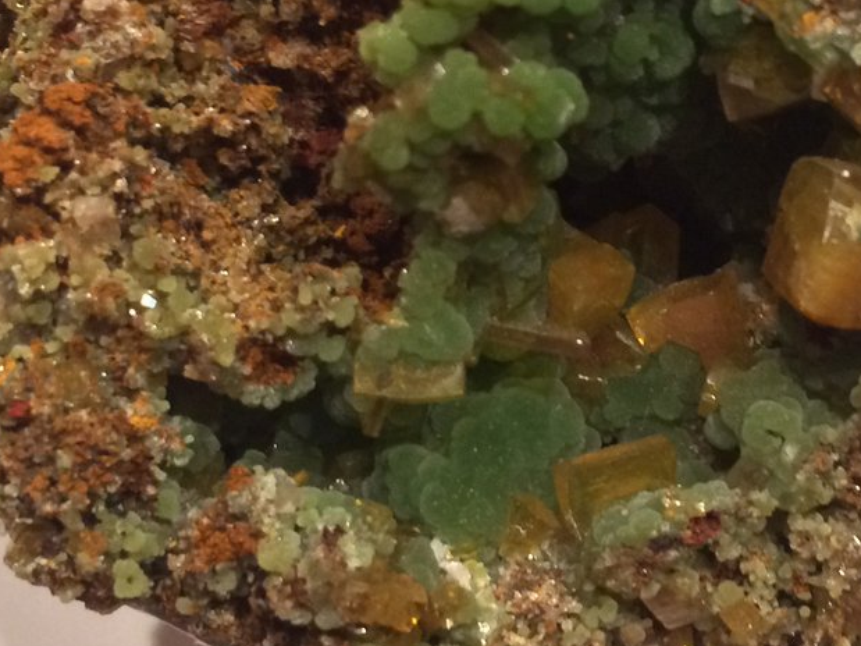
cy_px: 164
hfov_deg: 25.8
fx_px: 1865
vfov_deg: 19.5
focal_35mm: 75
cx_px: 587
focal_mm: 4.15
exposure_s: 1/20
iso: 250
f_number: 2.2
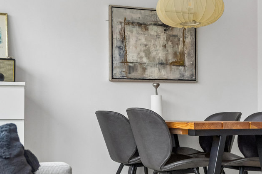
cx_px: 133
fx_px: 444
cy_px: 92
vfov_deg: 22.2
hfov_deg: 32.9
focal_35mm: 61
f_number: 5
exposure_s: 1/125
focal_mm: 32
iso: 400
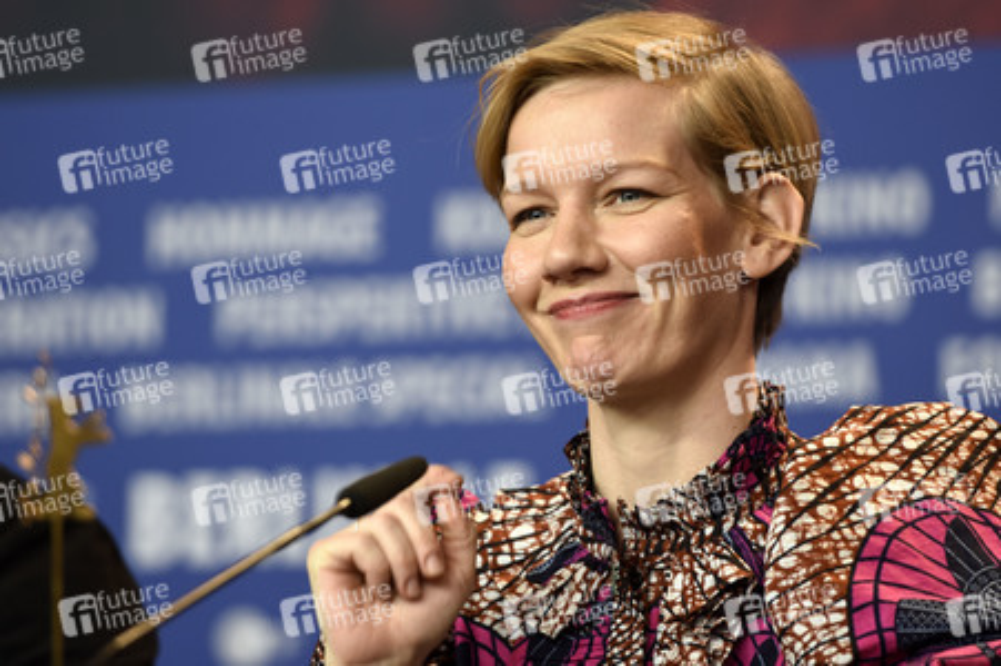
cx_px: 500
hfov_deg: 7.0
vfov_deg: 4.7
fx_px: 8127
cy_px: 333
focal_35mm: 292
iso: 640
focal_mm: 195
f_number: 3.2
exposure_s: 1/320
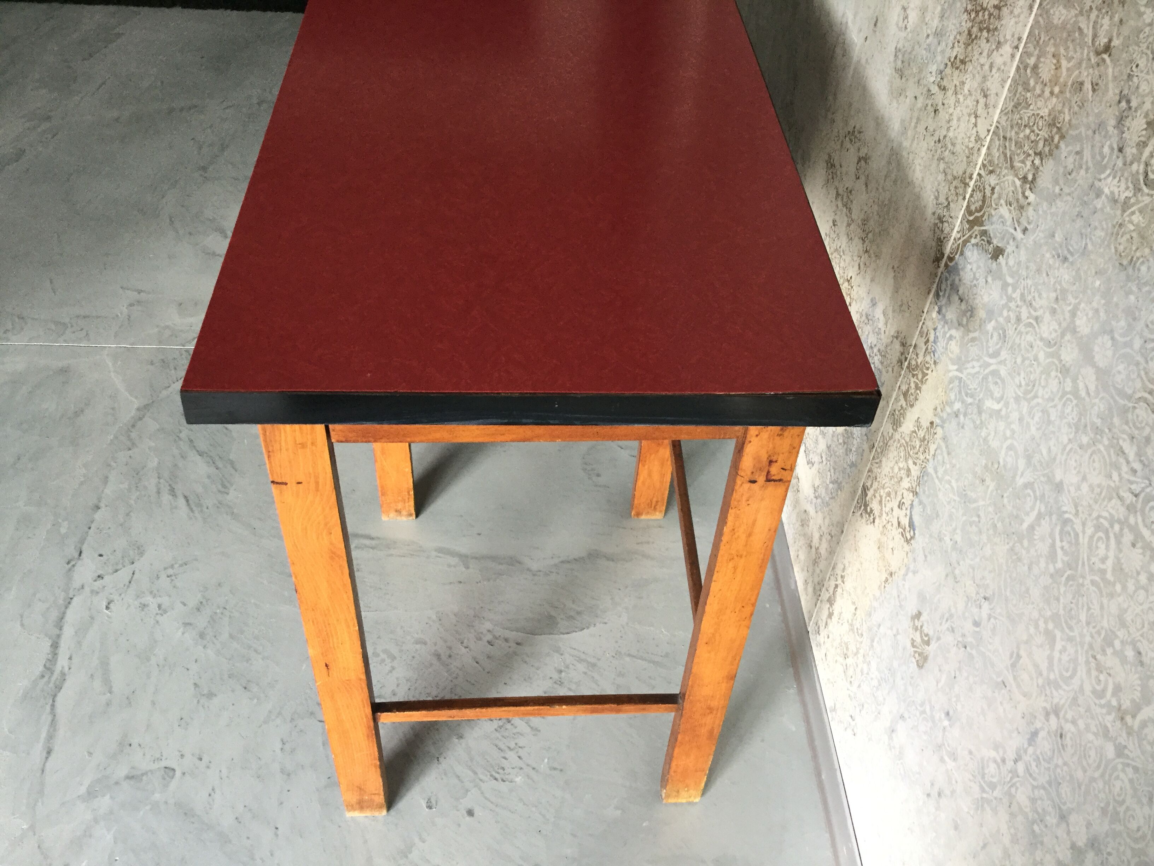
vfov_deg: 45.4
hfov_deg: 58.4
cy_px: 433
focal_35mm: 31
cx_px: 577
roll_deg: -6.2
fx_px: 1033
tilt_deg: -43.7
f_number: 2.4
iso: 125
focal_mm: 3.3
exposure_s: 1/33
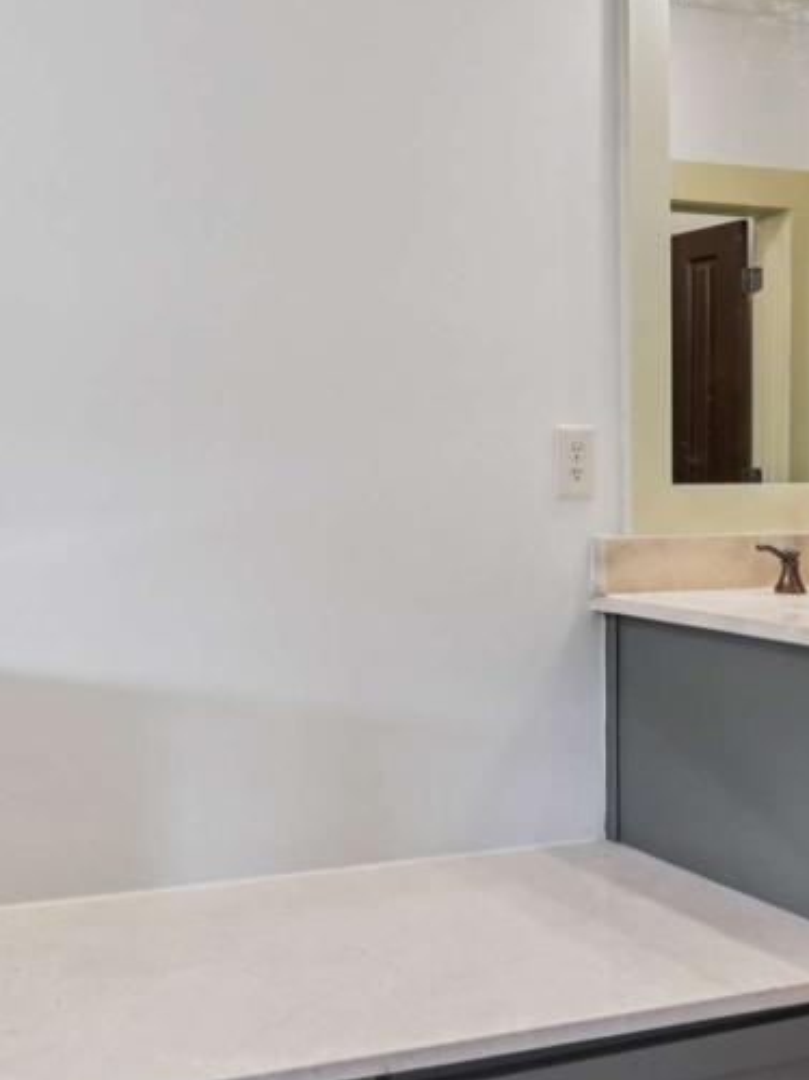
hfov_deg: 35.3
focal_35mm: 37
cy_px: 442
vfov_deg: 49.9
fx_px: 1153
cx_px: 15
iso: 800
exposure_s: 1/20
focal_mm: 16
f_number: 8
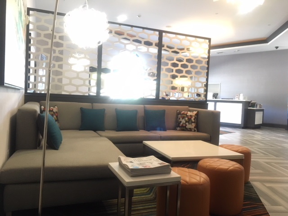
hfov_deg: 61.7
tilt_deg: -2.3
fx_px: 241
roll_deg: -2.4
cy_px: 108
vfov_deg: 48.2
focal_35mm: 29
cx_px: 144
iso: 200
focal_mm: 4.15
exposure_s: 1/20
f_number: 2.2
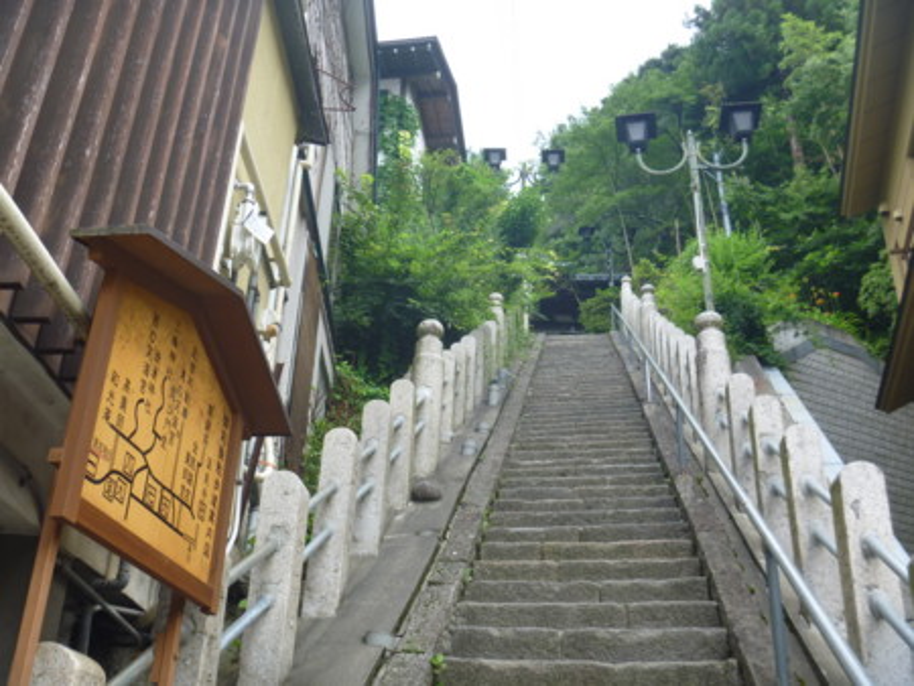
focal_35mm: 35
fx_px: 925
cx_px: 457
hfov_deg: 52.6
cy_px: 343
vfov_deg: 40.7
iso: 80
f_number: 3.5
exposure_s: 1/80
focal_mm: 6.3
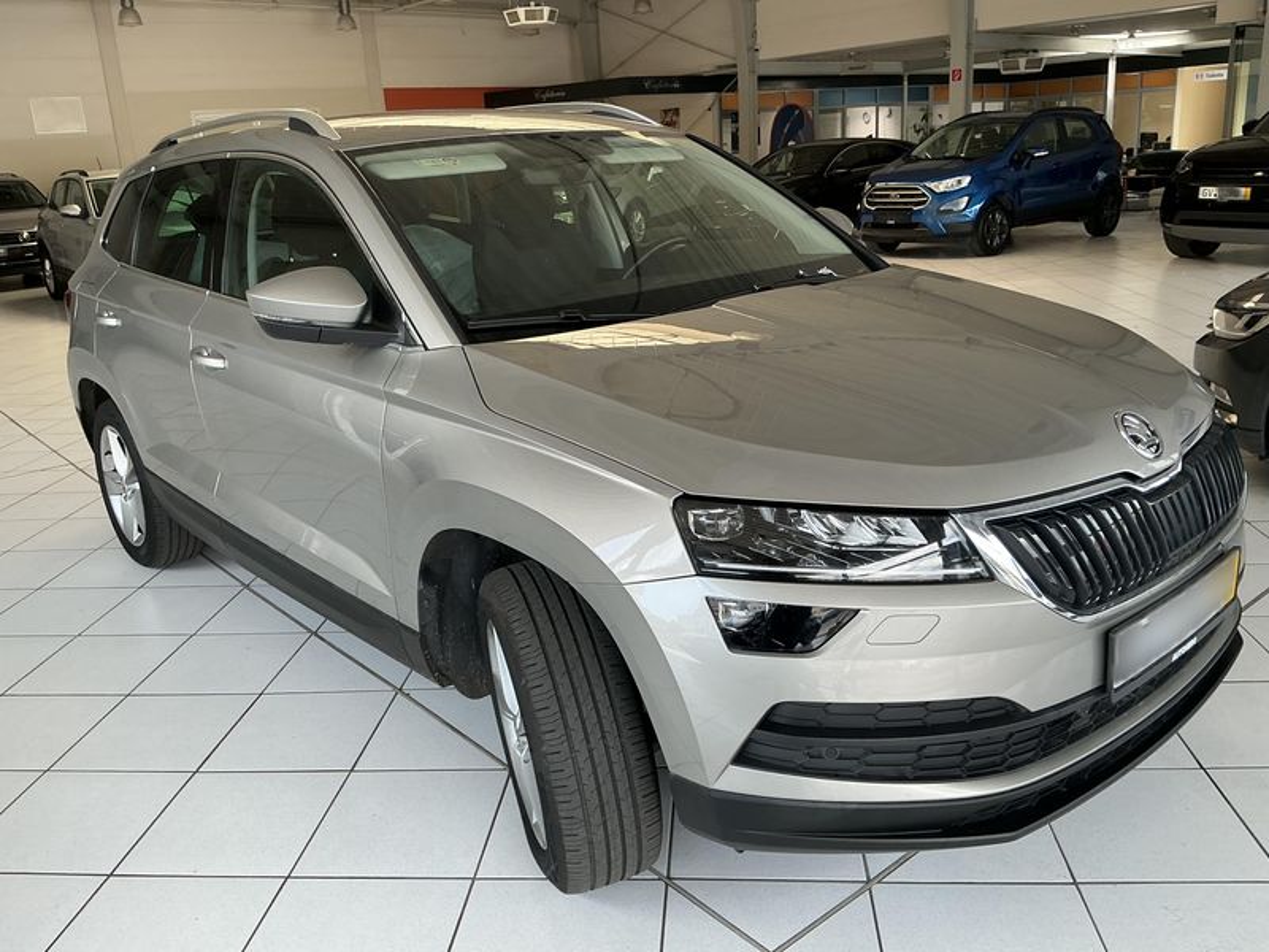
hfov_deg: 63.4
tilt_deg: -13.2
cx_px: 634
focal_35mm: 28
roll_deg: +4.6
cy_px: 476
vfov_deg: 49.7
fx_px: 1026
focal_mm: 3
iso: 25
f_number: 1.8
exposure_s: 1/122
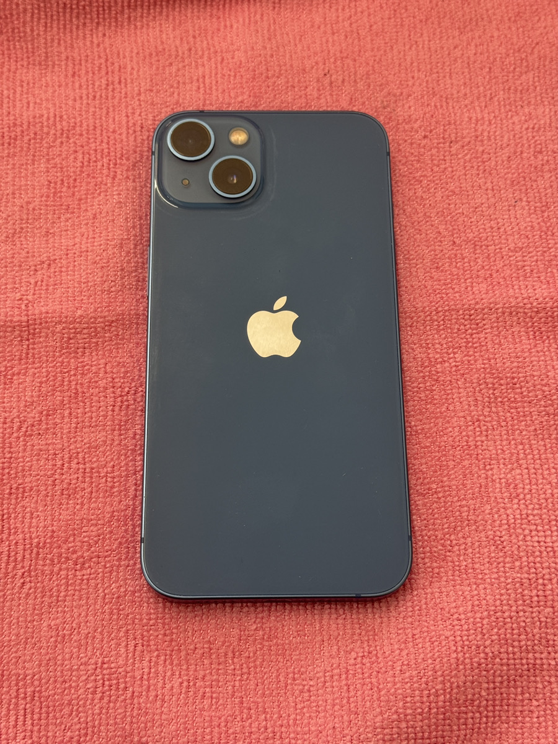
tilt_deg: -69.8
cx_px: 279
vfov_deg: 39.7
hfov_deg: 30.3
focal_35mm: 48
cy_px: 372
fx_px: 1032
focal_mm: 6.76
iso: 64
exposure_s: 1/60
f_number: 1.78
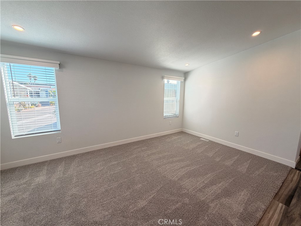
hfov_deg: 102.1
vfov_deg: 85.7
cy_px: 113
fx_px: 122
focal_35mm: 14
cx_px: 150
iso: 100
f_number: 2.2
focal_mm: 2.22
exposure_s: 1/120
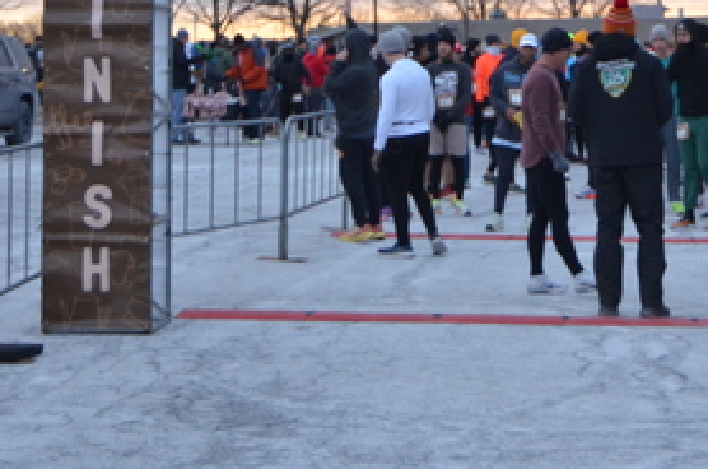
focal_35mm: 104
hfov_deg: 19.4
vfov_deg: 13.1
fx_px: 2040
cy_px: 115
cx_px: 611
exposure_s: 1/640
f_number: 4
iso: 1250
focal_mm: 35
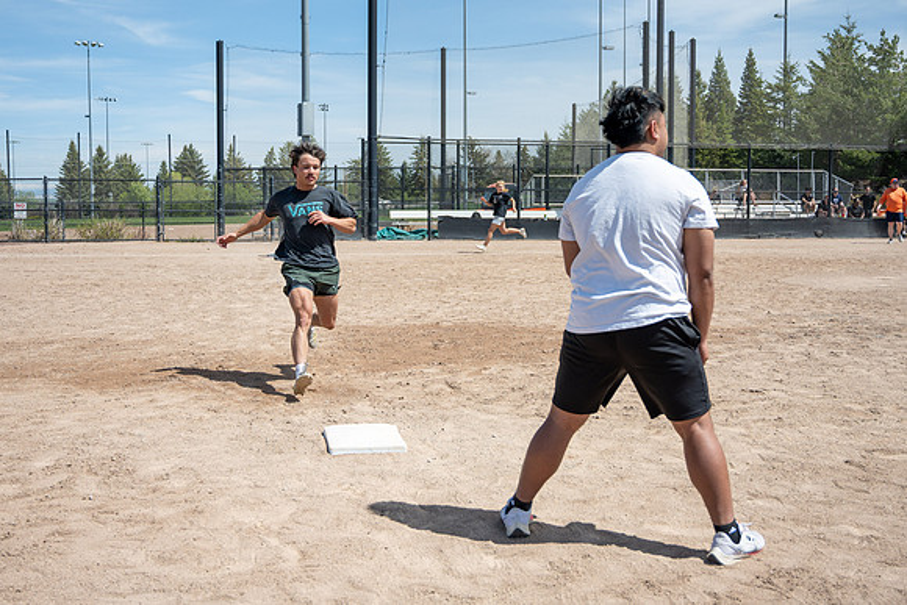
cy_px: 255
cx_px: 472
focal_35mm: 41
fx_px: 1033
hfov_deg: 47.4
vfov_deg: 32.6
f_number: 4
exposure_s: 1/1600
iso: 100
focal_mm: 33.5
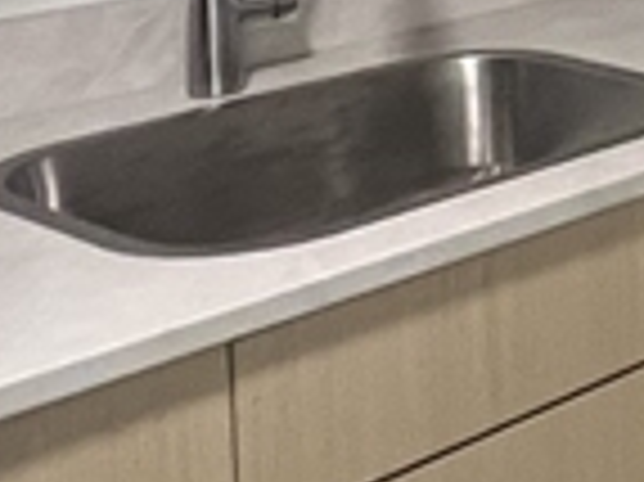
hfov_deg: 16.2
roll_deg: -0.5
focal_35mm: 93
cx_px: 1302
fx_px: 1729
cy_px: -216
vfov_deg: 14.9
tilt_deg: -7.1
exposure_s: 1/60
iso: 320
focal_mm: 1.57
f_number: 1.8
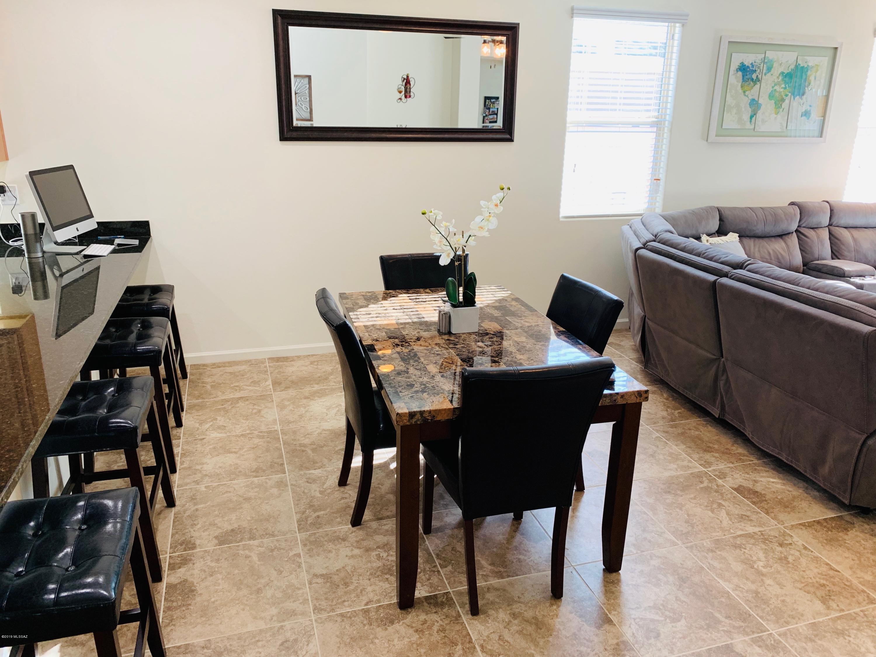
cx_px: 438
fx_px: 658
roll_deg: -1.8
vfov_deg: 53.1
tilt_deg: -17.4
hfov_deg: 67.3
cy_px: 328
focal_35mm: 26
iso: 64
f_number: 1.8
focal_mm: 4.25
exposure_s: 1/60
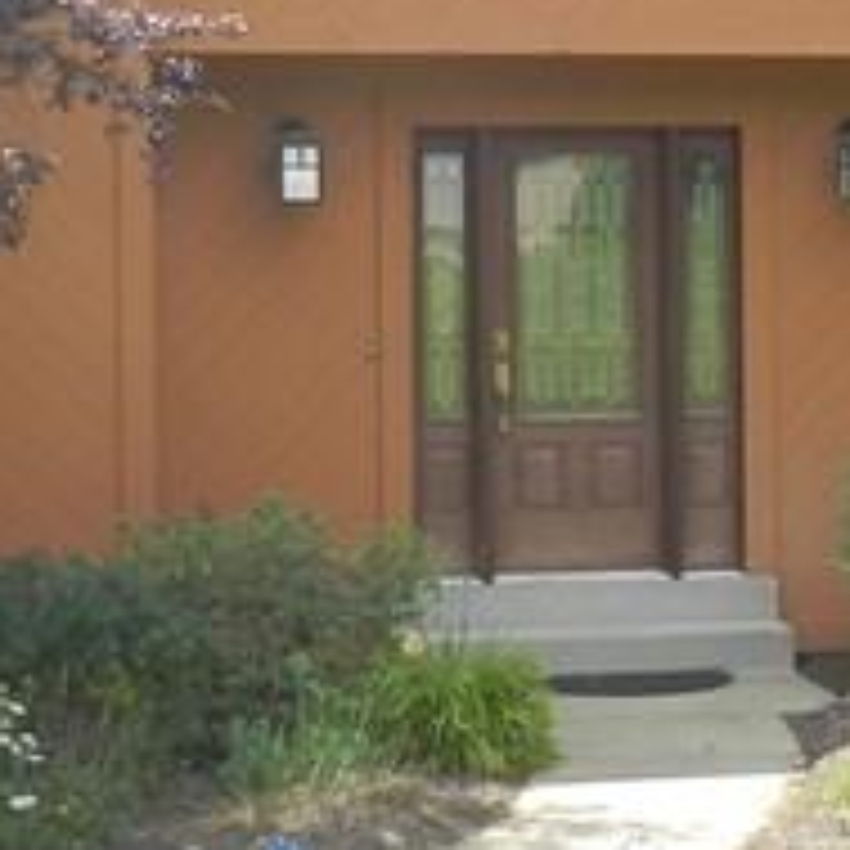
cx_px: 787
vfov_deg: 11.4
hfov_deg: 11.3
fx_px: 4250
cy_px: 256
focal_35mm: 153
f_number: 3.7
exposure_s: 1/400
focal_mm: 5.6
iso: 160
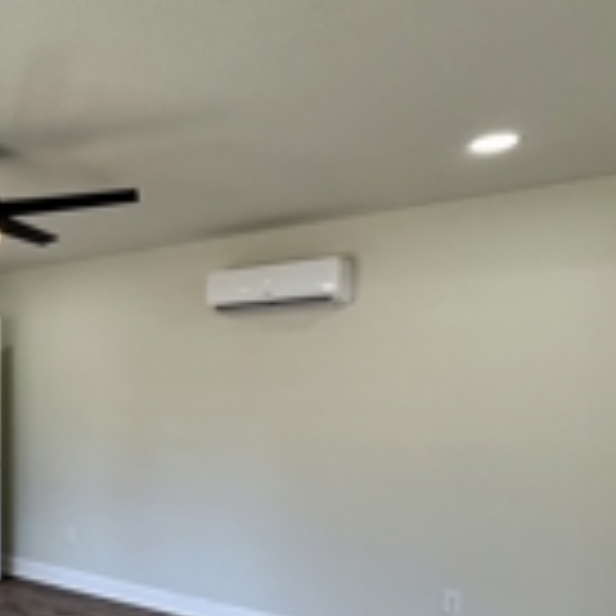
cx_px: -36
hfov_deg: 39.1
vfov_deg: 45.1
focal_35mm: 36
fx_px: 725
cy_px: 427
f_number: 2.2
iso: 100
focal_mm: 2.22
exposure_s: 1/120
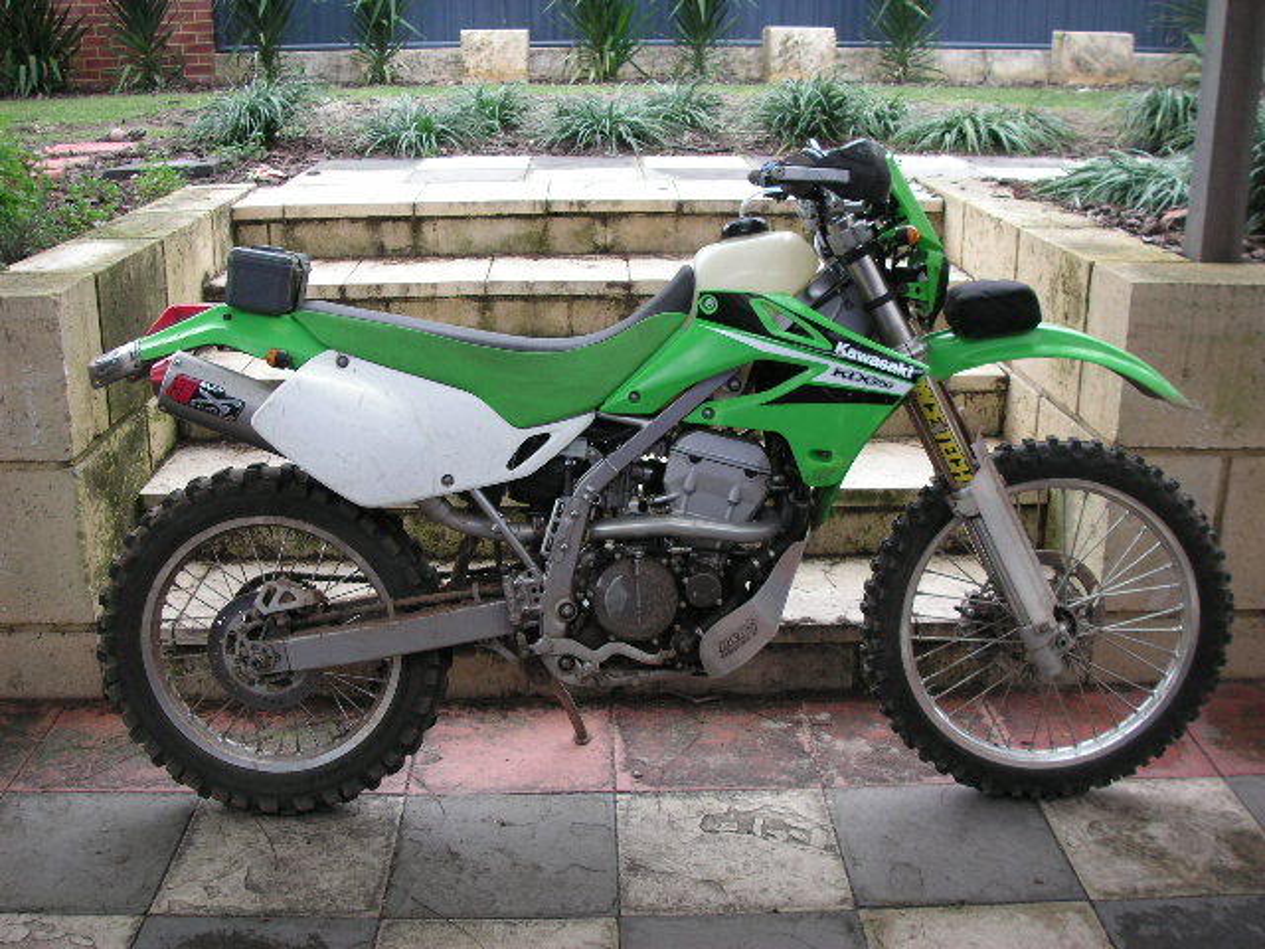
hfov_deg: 49.0
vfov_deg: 37.7
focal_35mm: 38
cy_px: 474
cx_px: 632
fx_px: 1389
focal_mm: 6.3
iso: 50
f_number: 3.3
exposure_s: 1/60
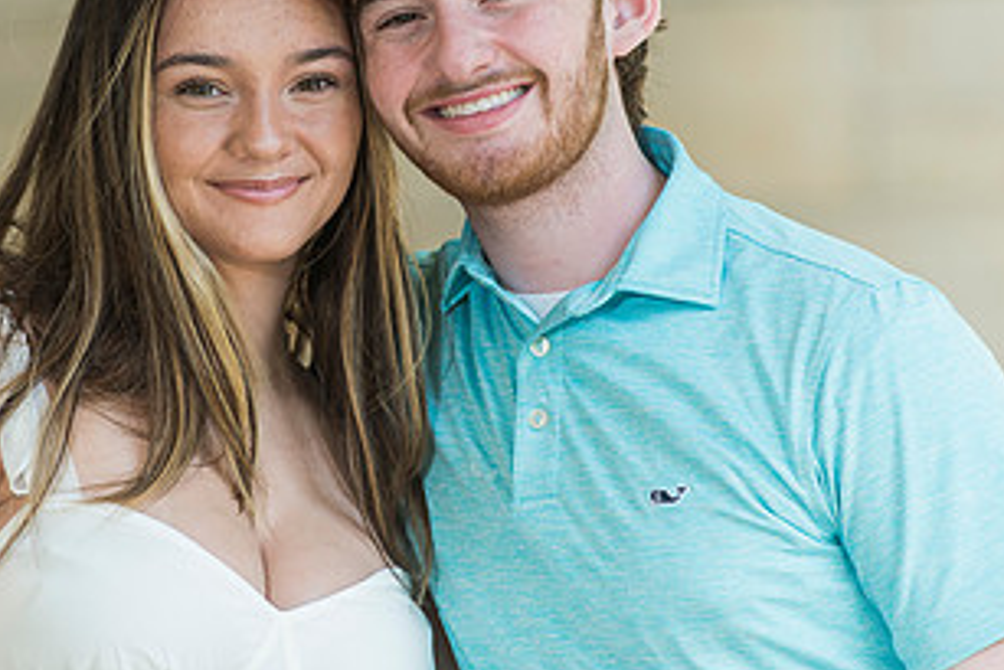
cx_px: 335
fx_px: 11160
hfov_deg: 5.1
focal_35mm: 400
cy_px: 145
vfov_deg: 3.4
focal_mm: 200
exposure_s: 1/200
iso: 320
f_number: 4
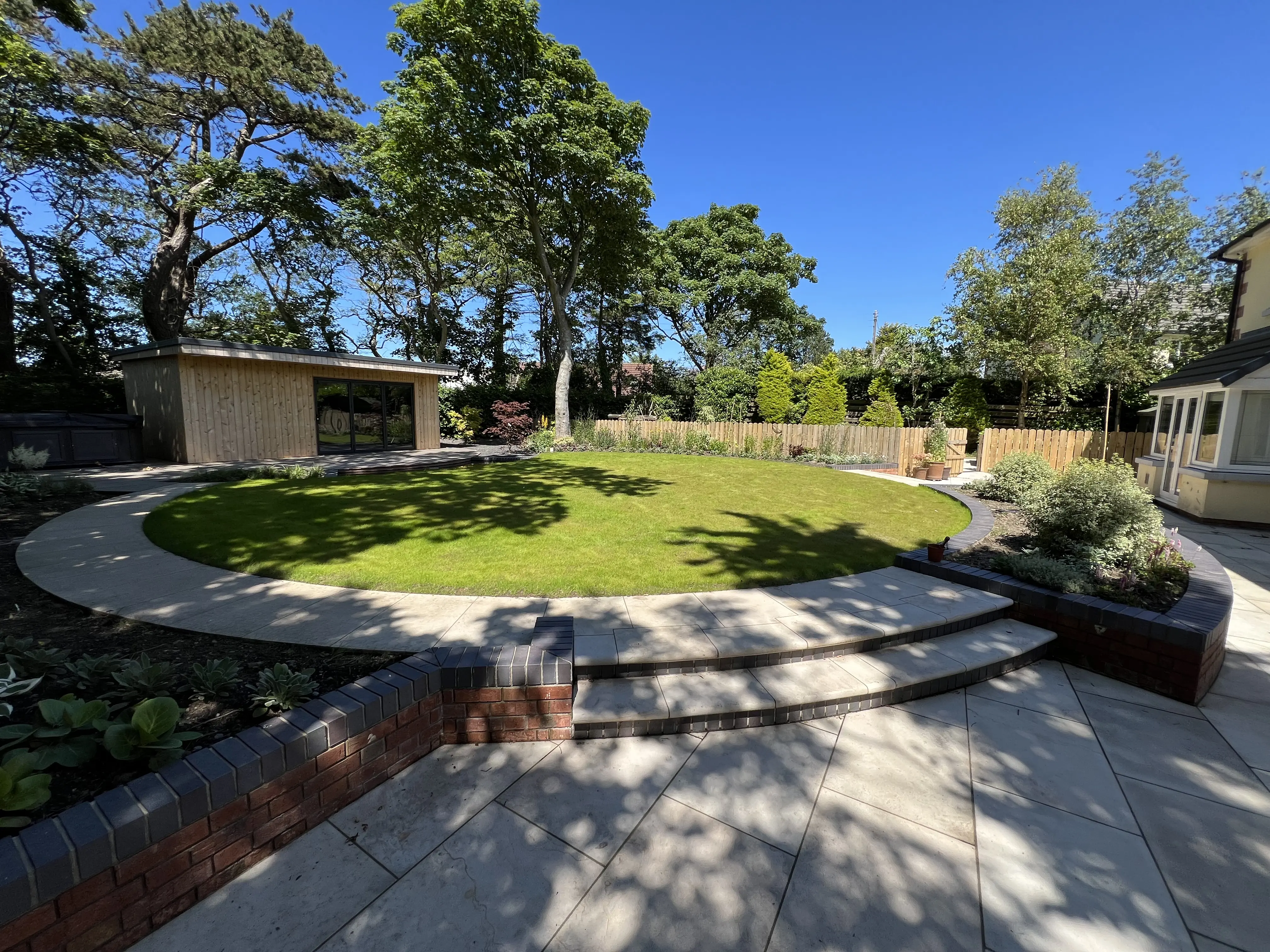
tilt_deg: -6.2
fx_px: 477
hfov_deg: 106.2
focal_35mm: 13
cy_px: 476
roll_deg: -1.1
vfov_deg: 89.9
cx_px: 635
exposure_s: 1/1033
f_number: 1.8
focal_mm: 1.57
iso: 32
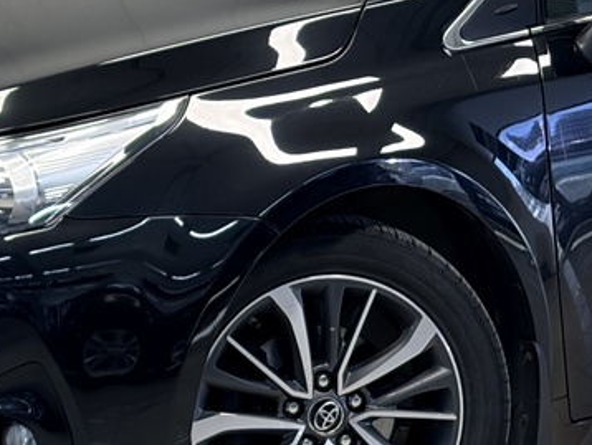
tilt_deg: -6.5
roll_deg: +0.5
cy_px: 68
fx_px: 3577
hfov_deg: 9.4
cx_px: 465
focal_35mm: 209
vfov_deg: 7.1
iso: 40
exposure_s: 1/50
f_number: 1.6
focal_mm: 5.96
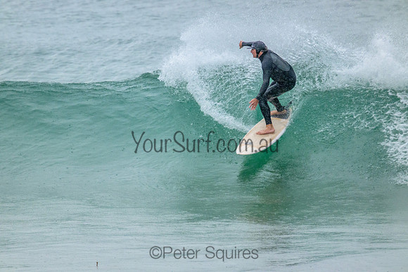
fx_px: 9068
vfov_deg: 1.7
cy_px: 136
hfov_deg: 2.6
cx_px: 204
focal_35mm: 800
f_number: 11
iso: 4000
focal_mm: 800
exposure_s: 1/1600
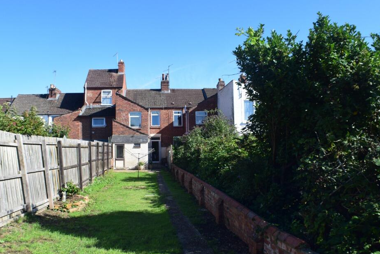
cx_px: 174
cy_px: 132
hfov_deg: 48.4
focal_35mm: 40
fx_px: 422
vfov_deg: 33.4
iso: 400
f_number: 10
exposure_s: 1/320
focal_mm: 24
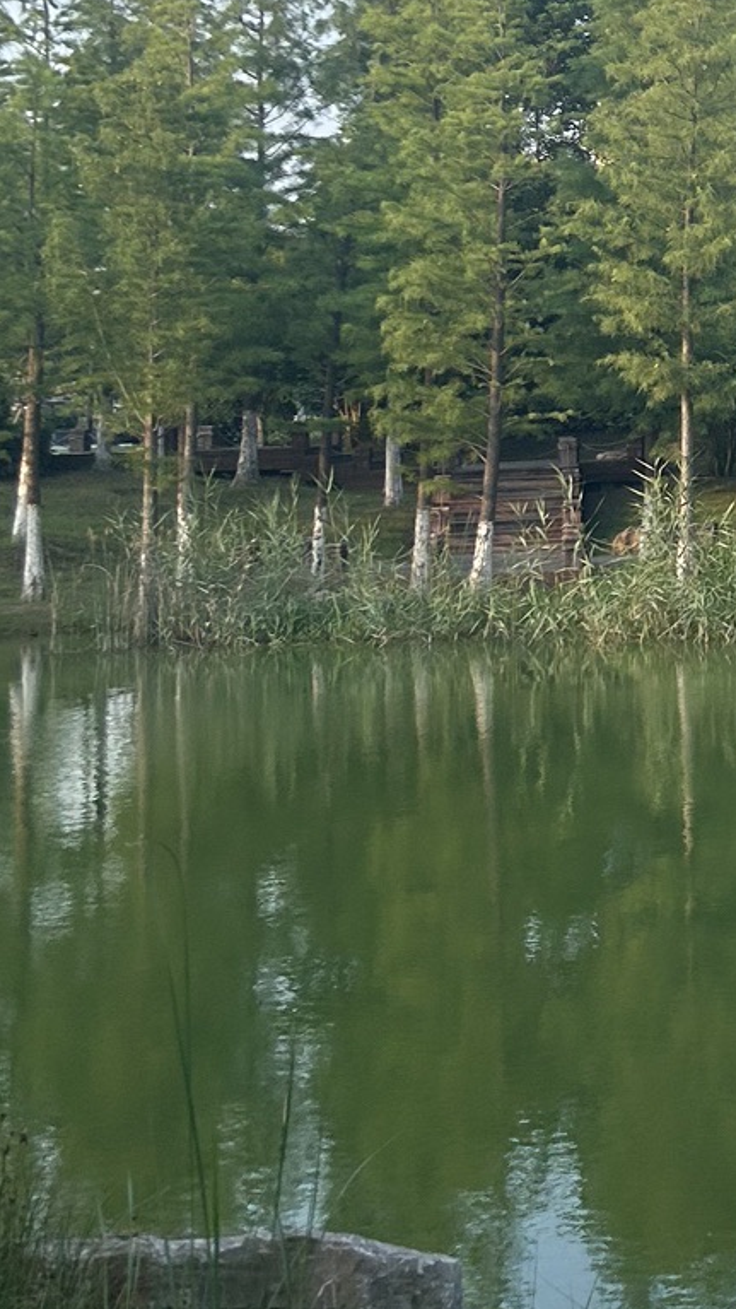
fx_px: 2567
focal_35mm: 74
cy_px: 58
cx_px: 1274
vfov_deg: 27.3
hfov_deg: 14.6
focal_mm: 5.7
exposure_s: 1/1295
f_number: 1.5
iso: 50
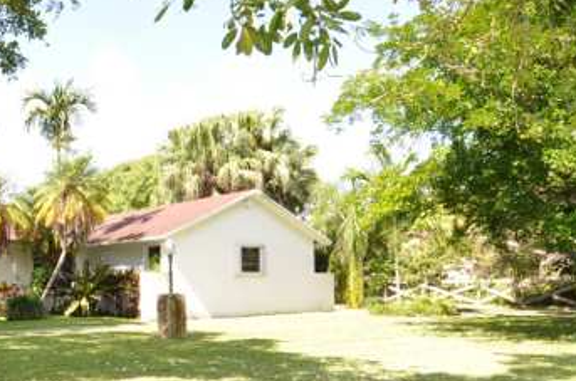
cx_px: 34
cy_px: 272
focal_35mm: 35
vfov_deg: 37.0
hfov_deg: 47.6
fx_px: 559
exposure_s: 1/125
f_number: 8
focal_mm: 10
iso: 400
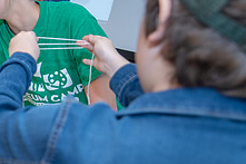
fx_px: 444
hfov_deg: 26.7
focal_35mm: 65
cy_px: 81
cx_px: -64
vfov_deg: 20.9
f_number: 2.8
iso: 400
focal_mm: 22
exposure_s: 1/200
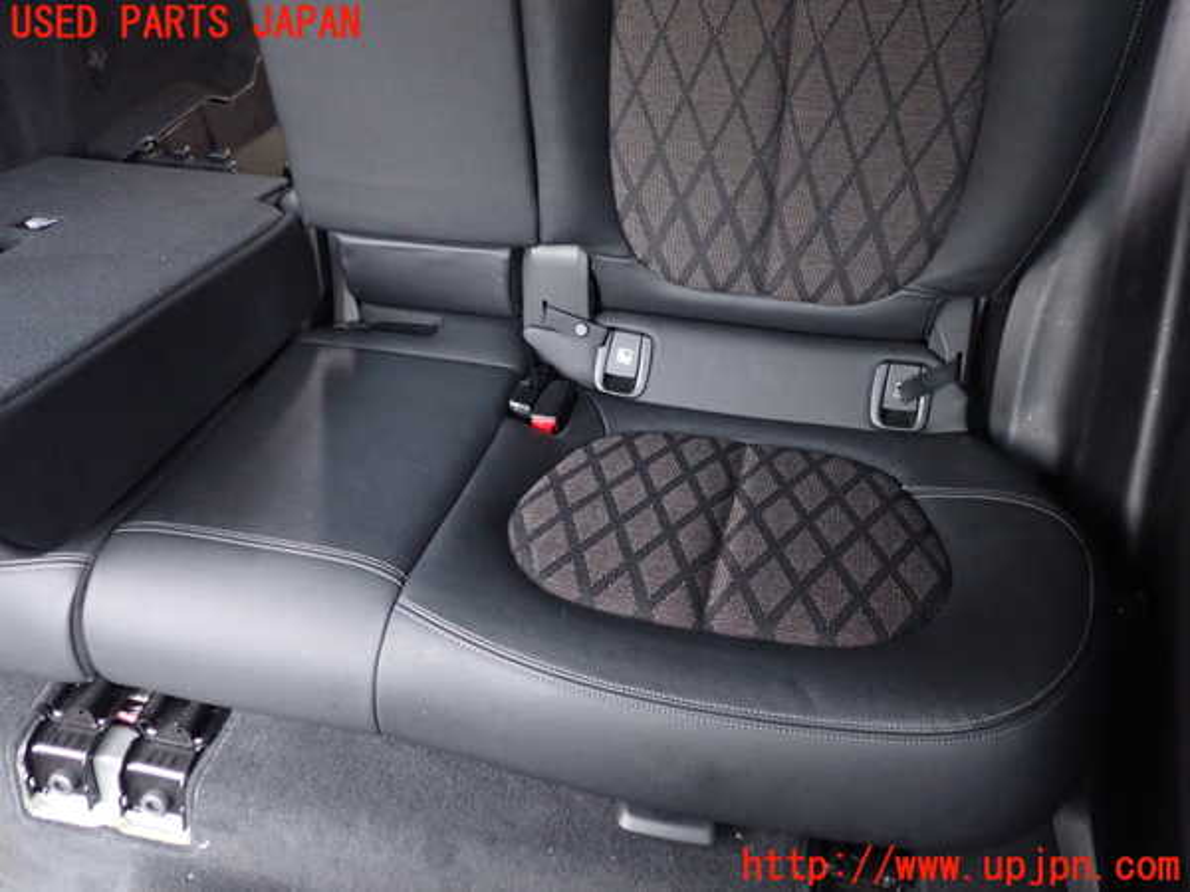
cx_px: 595
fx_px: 1031
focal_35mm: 30
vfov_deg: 46.8
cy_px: 446
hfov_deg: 60.0
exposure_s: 1/15
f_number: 2.3
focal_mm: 5.4
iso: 800
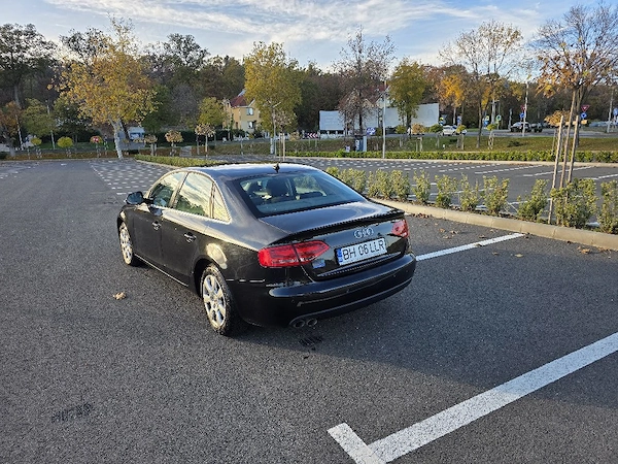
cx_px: 309
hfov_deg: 73.9
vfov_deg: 58.9
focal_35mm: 23
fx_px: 411
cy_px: 232
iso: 80
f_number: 1.7
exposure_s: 1/1250
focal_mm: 6.3
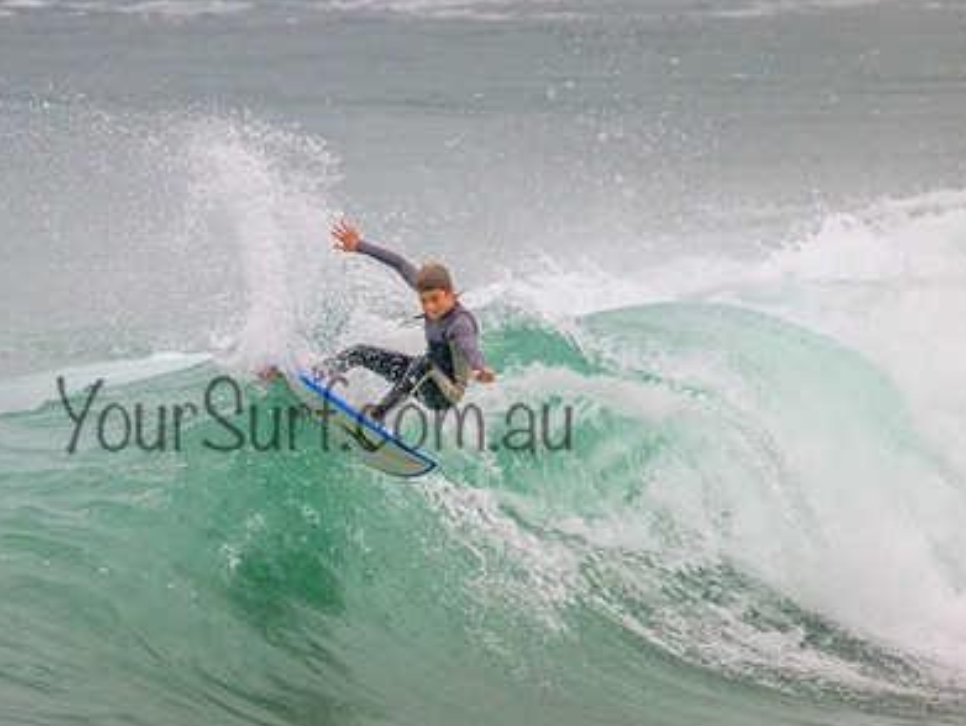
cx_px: 311
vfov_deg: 1.3
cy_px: 394
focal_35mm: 1140
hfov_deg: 1.7
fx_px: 31842
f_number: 11
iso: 4000
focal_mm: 800
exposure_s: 1/1250
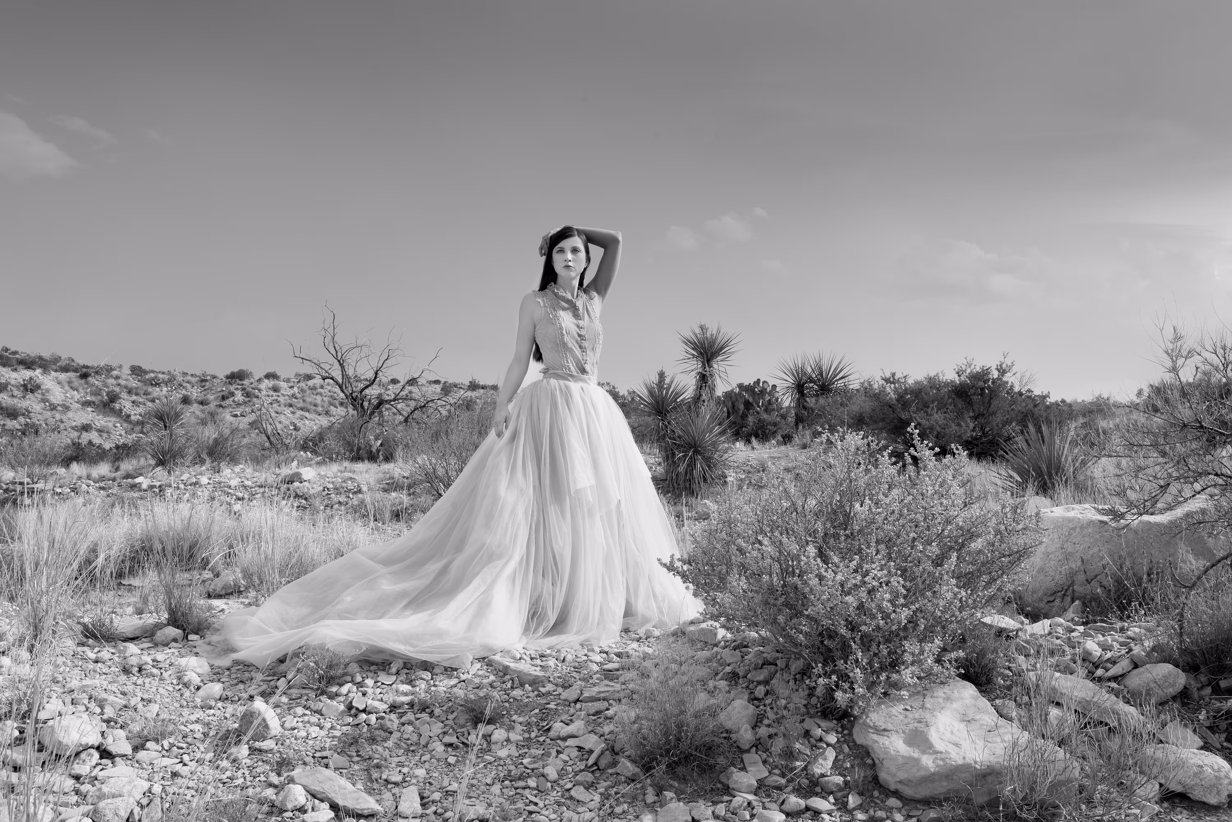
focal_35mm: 35
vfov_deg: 37.9
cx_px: 616
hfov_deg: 54.4
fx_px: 1198
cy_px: 411
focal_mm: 35
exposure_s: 1/200
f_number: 16
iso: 500
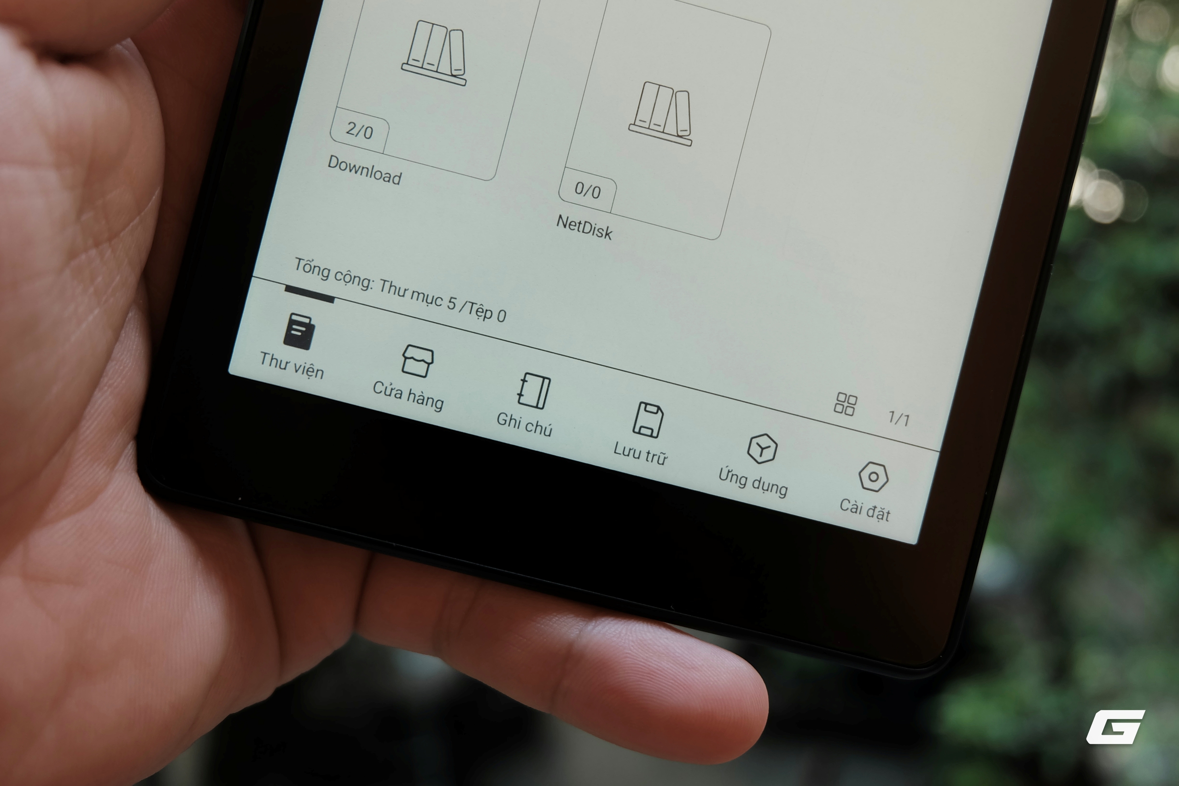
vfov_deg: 37.9
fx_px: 1146
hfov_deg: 54.4
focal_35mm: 35
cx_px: 590
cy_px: 393
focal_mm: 23.2
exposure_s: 1/110
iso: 400
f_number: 4.2
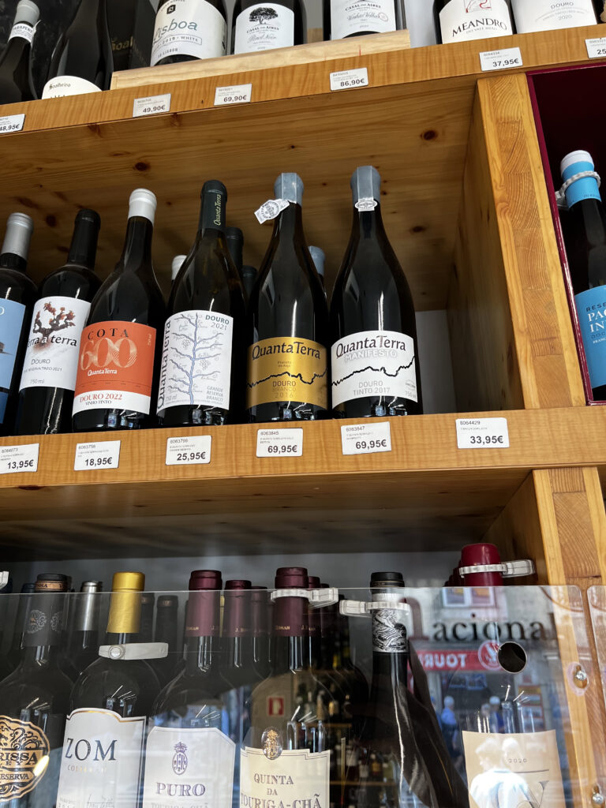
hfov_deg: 53.1
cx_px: 303
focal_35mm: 26
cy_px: 404
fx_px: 607
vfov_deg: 67.3
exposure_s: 1/100
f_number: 1.5
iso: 125
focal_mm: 5.7
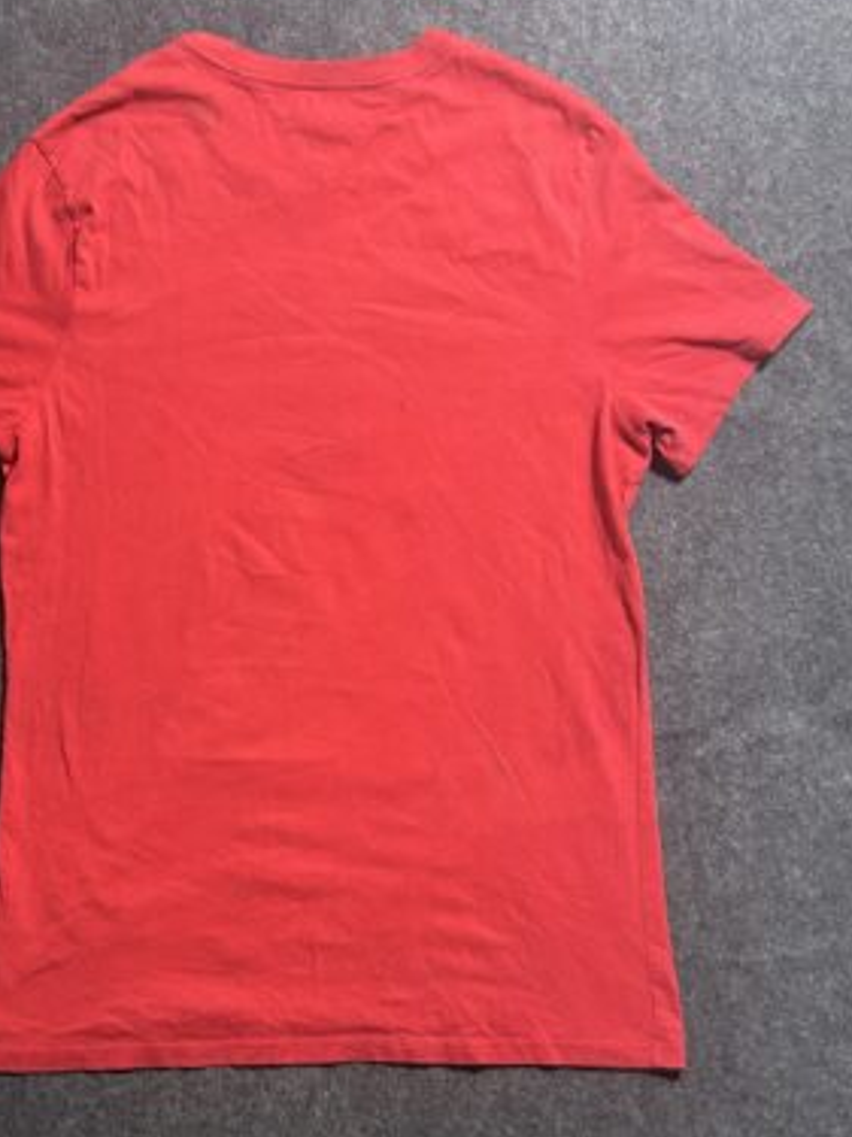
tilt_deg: -62.4
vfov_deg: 49.9
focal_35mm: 37
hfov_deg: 38.3
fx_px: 1215
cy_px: 662
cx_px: 303
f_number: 1.5
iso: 400
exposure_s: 1/33
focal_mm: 5.7
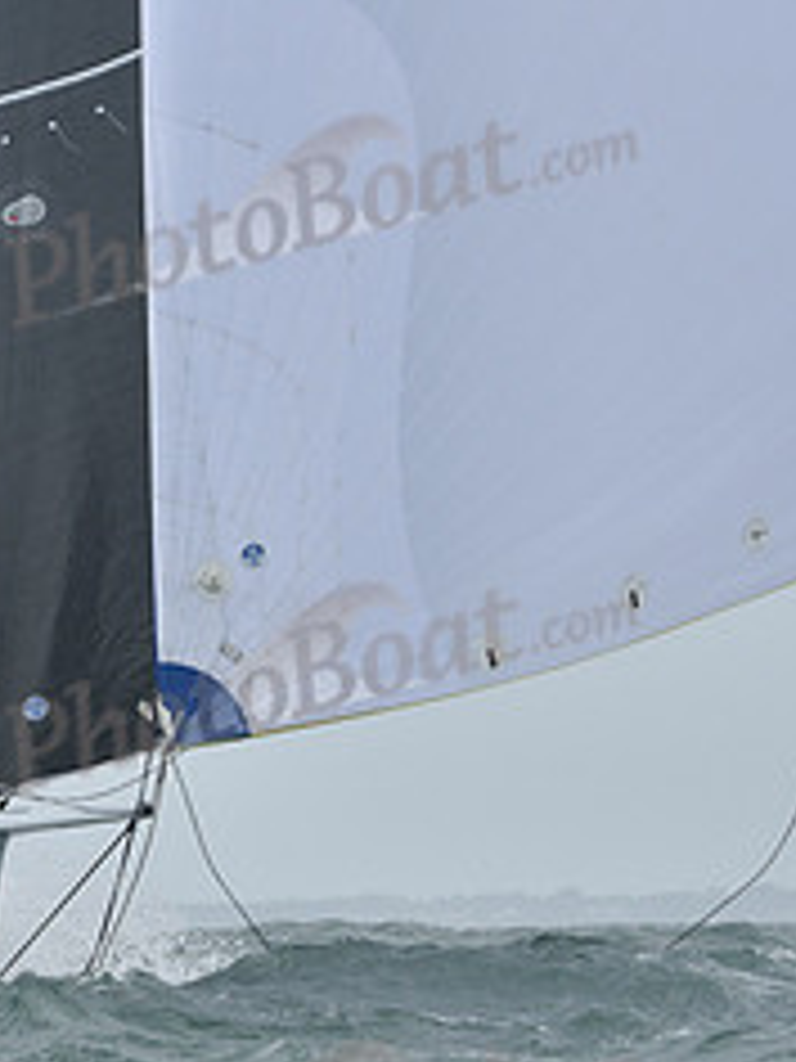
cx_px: -225
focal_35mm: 472
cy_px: 506
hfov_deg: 3.1
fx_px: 14472
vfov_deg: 4.2
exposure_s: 1/1000
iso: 320
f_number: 8
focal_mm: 200
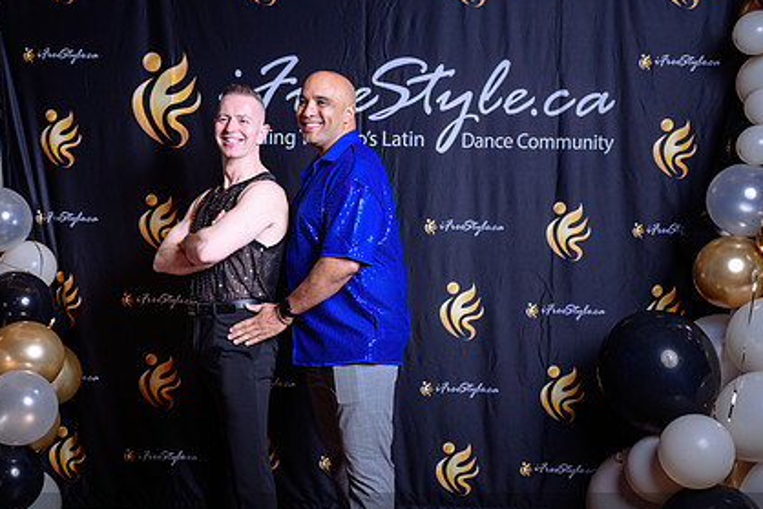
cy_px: 290
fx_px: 1060
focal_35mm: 50
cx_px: 361
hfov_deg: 39.6
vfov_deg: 27.0
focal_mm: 30.5
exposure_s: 1/60
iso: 125
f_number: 5.6
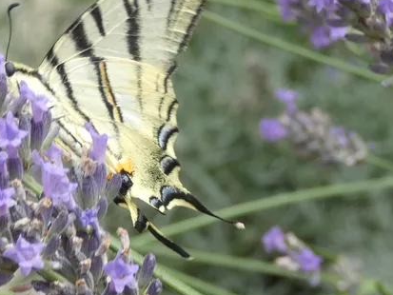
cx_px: 101
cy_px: 118
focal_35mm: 158
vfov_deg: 9.4
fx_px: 1794
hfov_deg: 12.5
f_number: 4.9
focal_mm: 18.3
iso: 80
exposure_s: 1/80
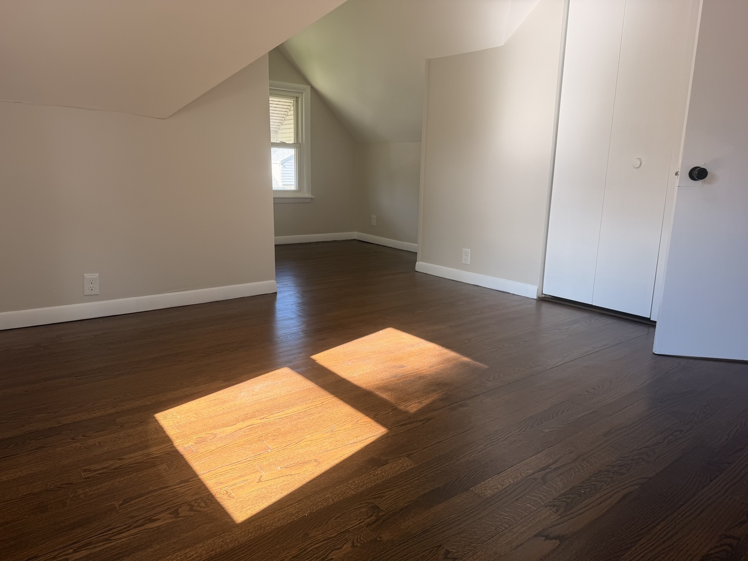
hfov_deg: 71.6
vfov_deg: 56.8
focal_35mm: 24
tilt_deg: -12.9
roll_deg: -0.5
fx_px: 519
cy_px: 280
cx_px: 374
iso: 64
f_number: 1.78
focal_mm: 6.76
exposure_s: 1/160
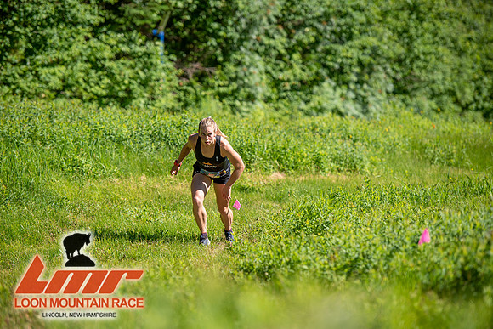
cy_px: 164
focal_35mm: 165
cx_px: 246
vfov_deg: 8.3
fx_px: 2260
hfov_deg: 12.4
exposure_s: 1/640
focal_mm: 165
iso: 100
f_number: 3.5
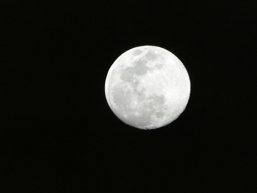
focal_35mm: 1200
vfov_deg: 1.2
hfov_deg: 1.7
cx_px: 128
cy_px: 96
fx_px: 8909
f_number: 8
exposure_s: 1/2000
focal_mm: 215
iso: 3200
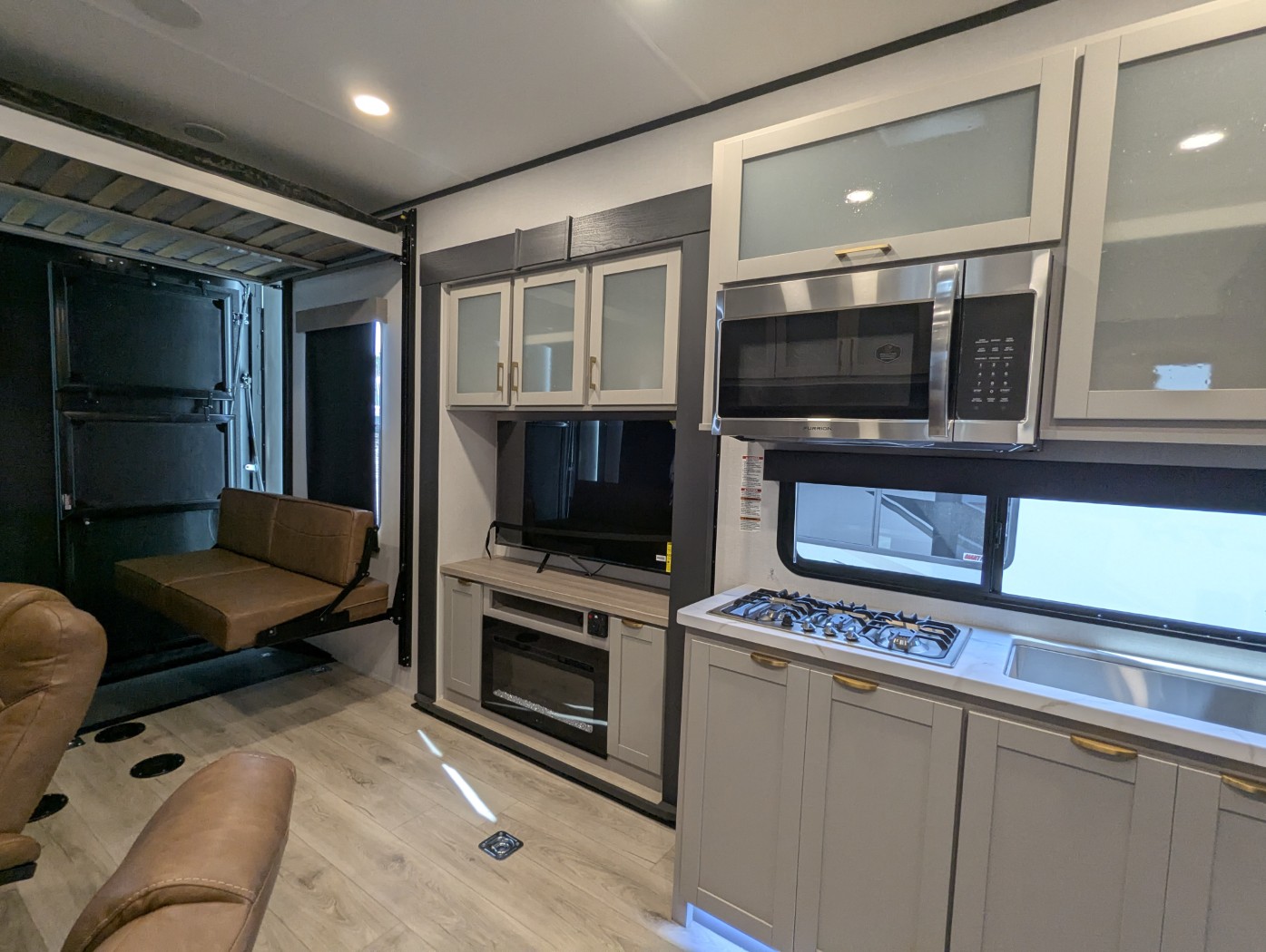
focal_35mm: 16
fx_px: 586
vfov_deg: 78.2
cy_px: 476
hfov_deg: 94.4
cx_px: 633
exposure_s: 1/68.7
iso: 109
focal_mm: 2.35
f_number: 2.2
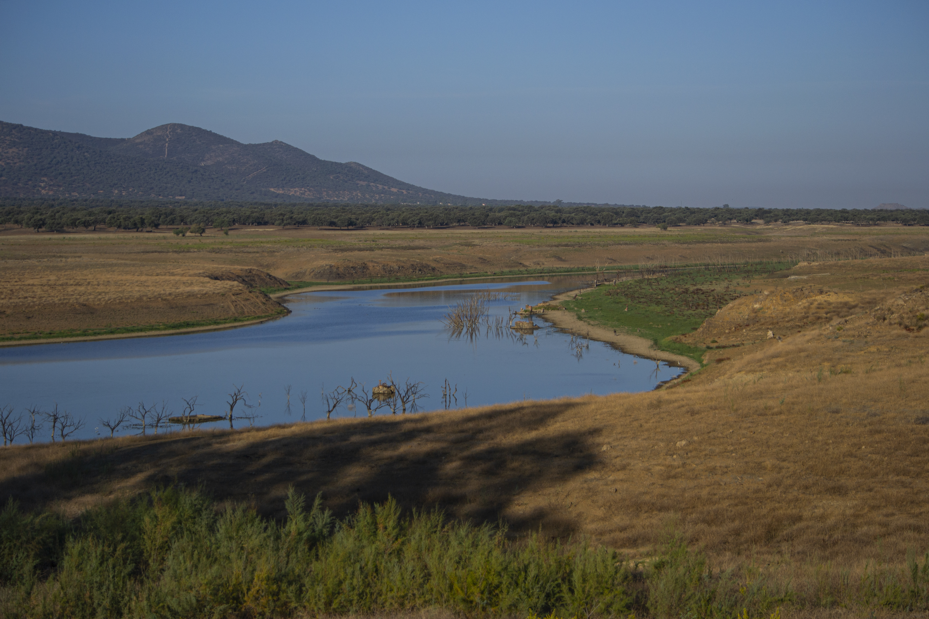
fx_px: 2129
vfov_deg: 16.6
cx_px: 464
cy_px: 310
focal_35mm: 82
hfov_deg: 24.6
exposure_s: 1/1600
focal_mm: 55
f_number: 4.5
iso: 100
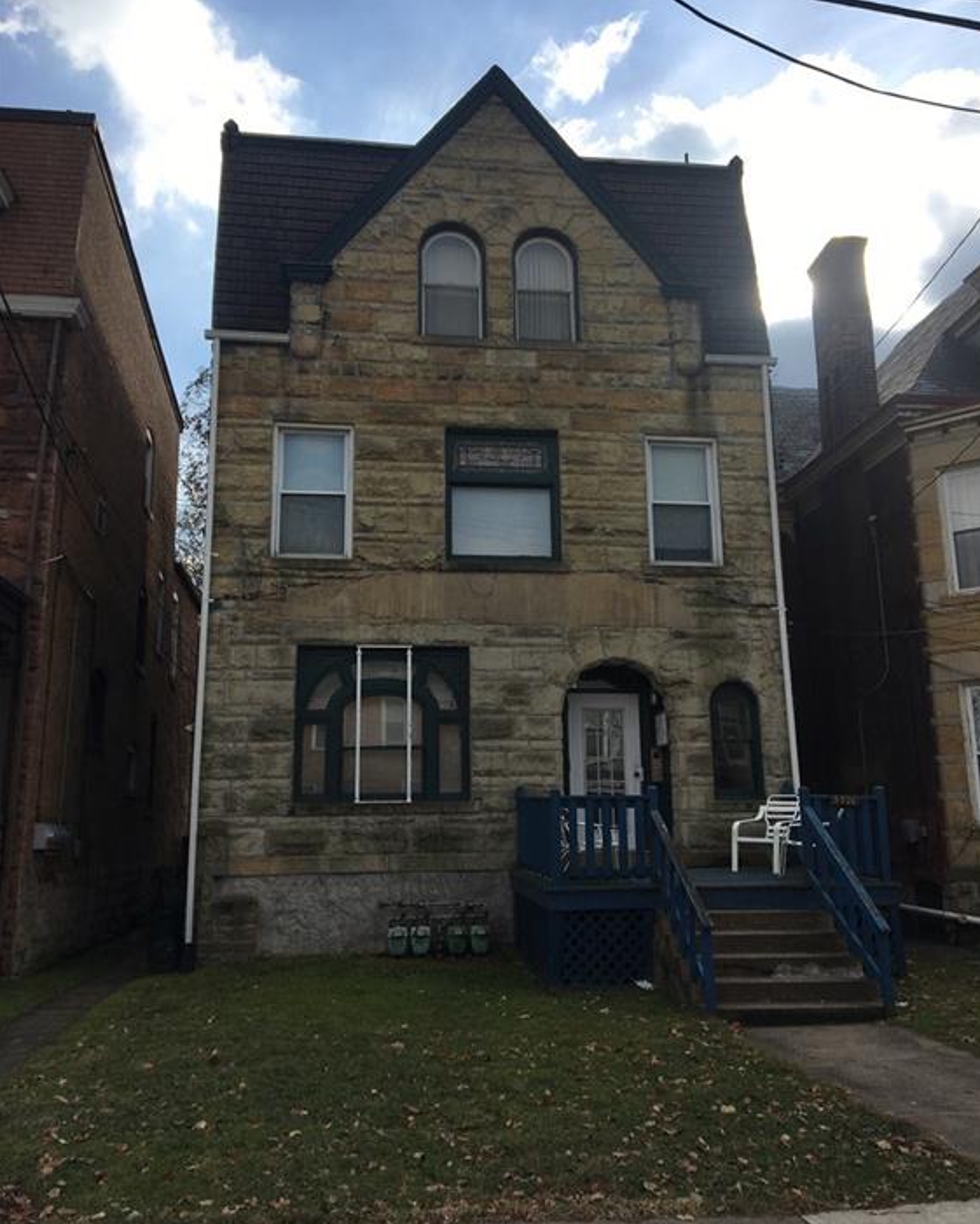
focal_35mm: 31
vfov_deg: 57.1
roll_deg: +0.8
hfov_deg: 47.1
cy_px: 585
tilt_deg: +12.1
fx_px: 1124
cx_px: 500
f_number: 2.2
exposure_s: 1/1603
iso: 25
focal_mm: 4.15
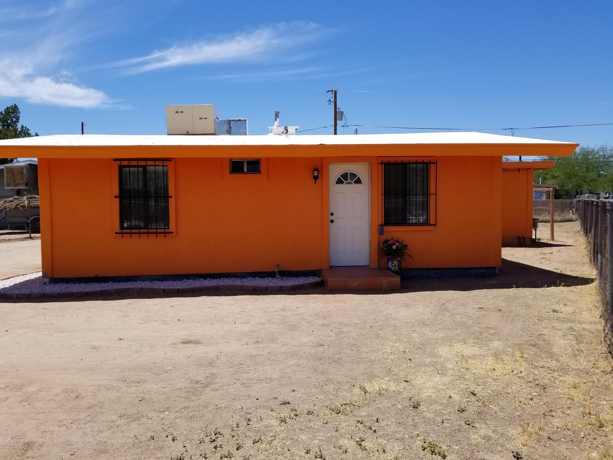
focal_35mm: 26
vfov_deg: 53.1
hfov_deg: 67.3
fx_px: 460
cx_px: 306
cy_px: 230
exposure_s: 1/3184
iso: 50
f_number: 1.7
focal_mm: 4.25
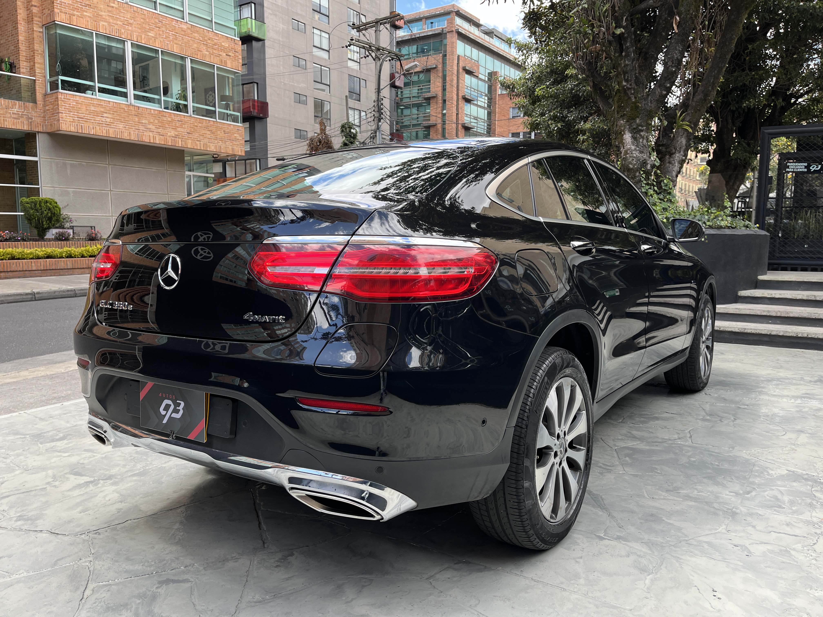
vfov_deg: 53.1
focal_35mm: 26
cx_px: 412
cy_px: 308
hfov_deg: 67.3
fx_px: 618
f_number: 1.6
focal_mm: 5.1
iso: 50
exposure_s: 1/404
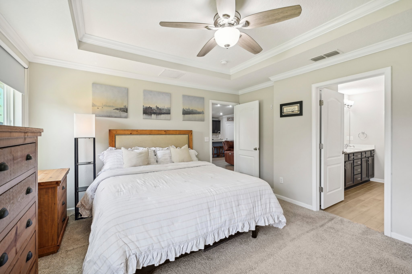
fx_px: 172
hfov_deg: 100.4
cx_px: 206
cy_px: 137
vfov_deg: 77.2
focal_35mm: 15
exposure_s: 1/15
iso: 400
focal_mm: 15
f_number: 8
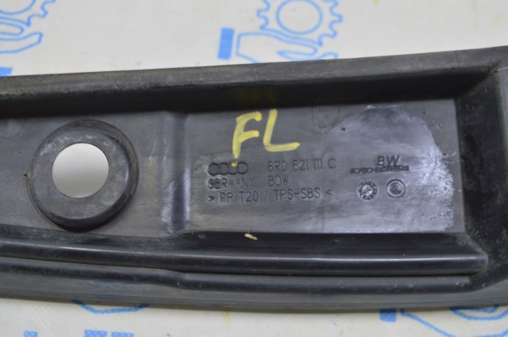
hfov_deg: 38.9
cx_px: 254
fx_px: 719
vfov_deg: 26.4
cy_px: 168
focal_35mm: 51
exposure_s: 1/20
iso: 400
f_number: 5.6
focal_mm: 34
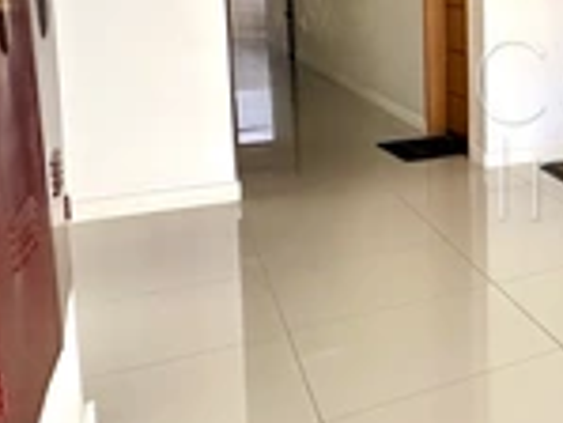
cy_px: 72
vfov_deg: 31.2
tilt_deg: -5.2
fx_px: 732
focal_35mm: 45
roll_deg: -1.7
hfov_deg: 29.0
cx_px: 816
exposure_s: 1/99
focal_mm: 2.22
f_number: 2.2
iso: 250
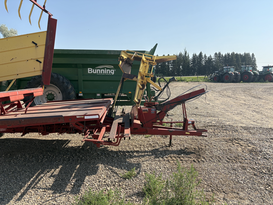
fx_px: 205
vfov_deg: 53.1
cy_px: 102
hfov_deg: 67.3
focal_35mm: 26
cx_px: 136
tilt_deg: -6.0
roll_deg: +2.4
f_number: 1.6
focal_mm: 5.96
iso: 50
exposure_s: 1/2747
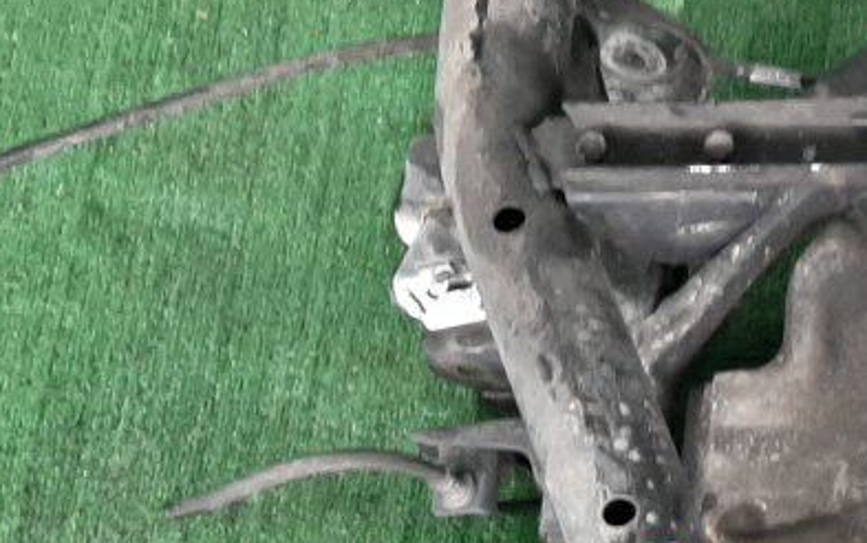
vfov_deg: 12.7
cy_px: 649
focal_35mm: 101
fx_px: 2388
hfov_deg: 18.4
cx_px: 1275
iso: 119
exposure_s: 1/50
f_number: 1.7
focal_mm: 3.93
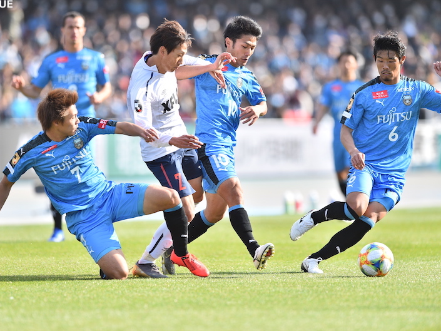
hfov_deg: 4.5
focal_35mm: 436
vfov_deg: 3.4
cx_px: 200
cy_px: 165
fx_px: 5555
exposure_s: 1/2500
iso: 500
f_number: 4
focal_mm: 400
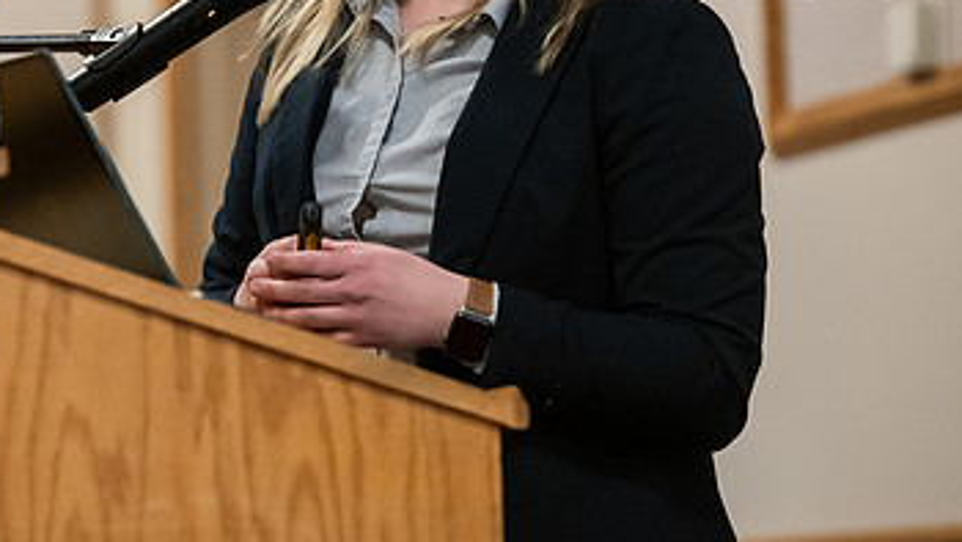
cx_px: 280
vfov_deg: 4.5
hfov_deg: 8.0
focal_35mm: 269
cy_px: 40
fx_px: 6863
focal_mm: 155
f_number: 2.8
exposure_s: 1/200
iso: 4000
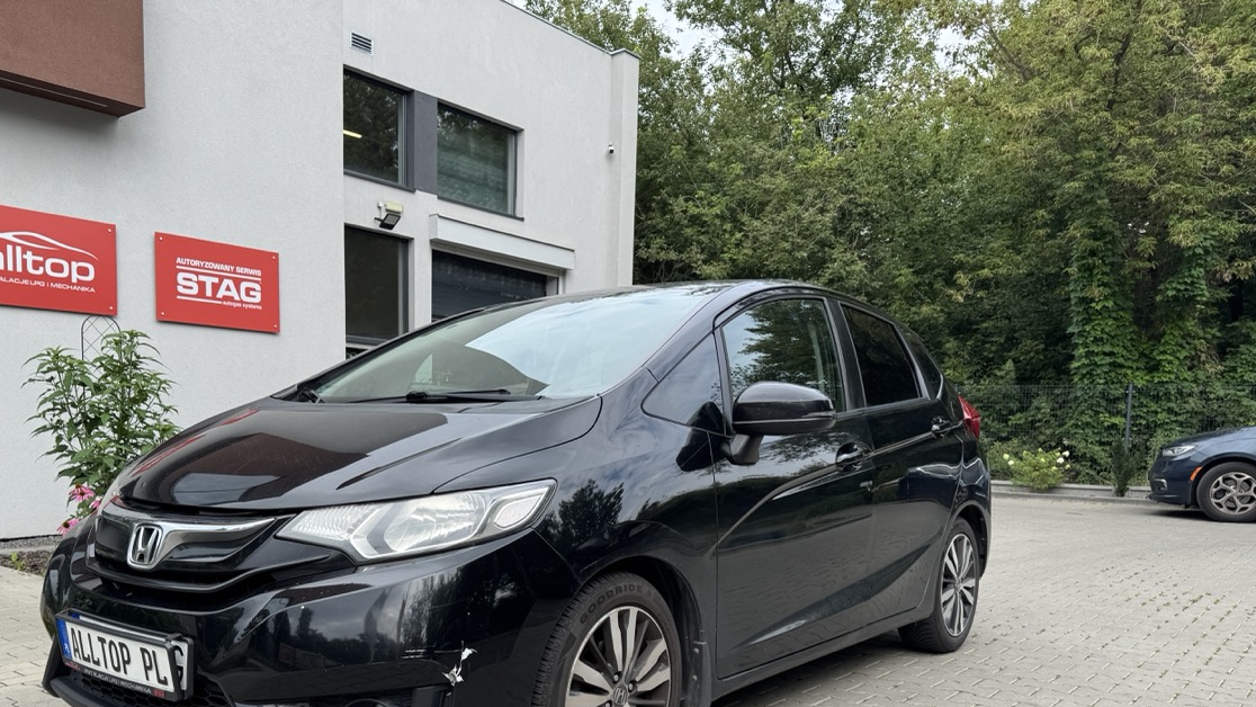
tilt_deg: -6.4
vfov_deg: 37.9
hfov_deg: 64.0
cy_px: 535
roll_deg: -0.1
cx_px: 540
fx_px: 999
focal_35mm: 30
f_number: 1.78
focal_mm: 6.76
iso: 80
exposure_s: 1/1597
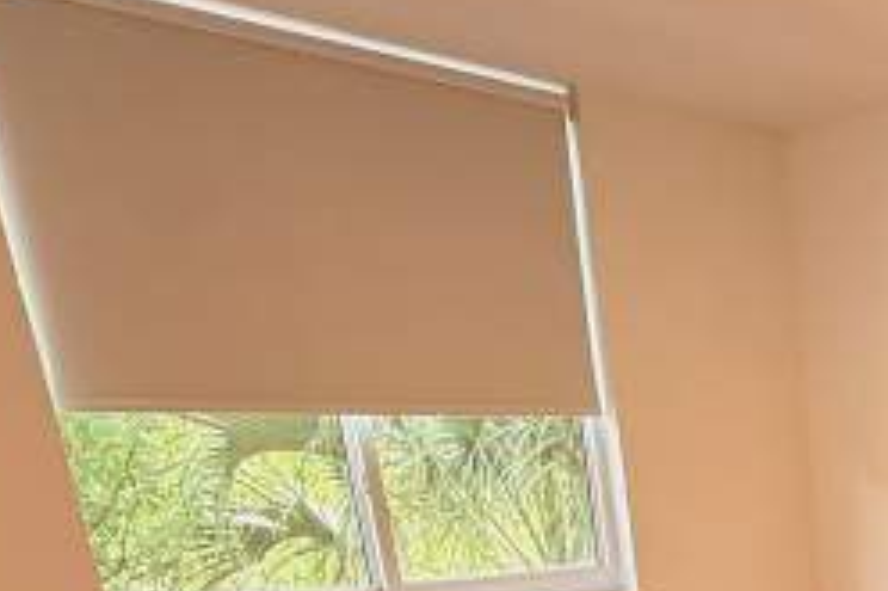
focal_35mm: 47
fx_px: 1159
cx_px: 1038
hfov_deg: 34.5
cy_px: 852
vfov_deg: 23.6
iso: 200
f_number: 2.2
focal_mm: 2.22
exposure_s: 1/99
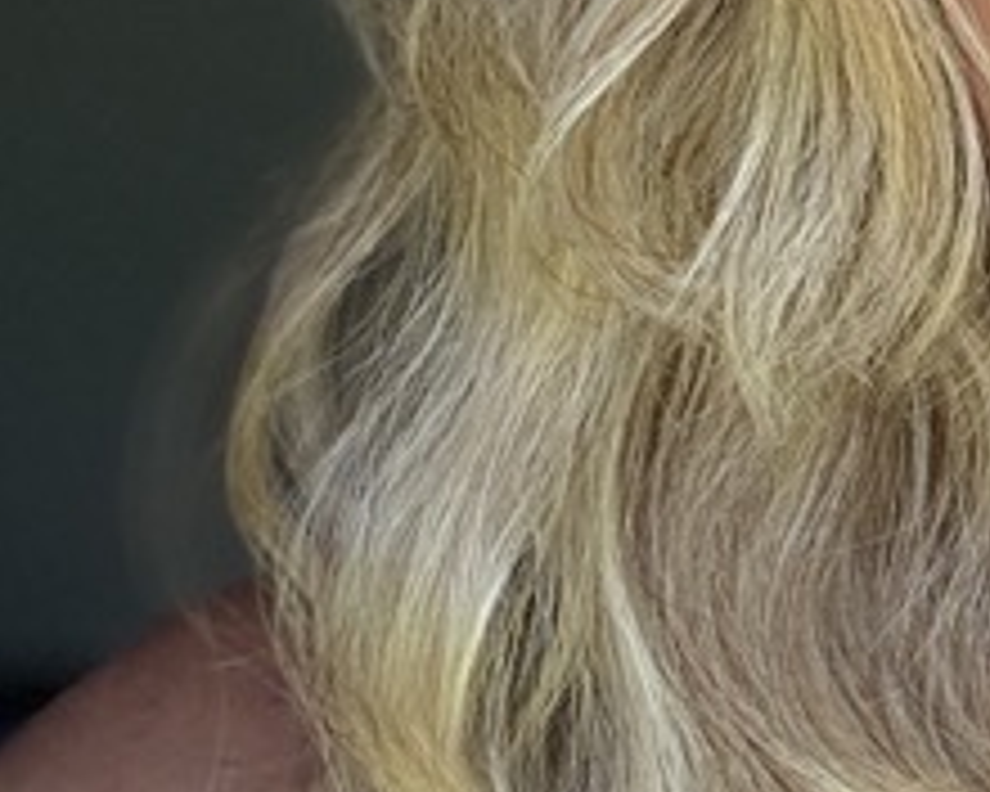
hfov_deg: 15.0
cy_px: -279
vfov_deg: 12.4
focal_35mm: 120
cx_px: 1442
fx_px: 3516
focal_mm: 2.69
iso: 160
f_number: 1.9
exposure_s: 1/60
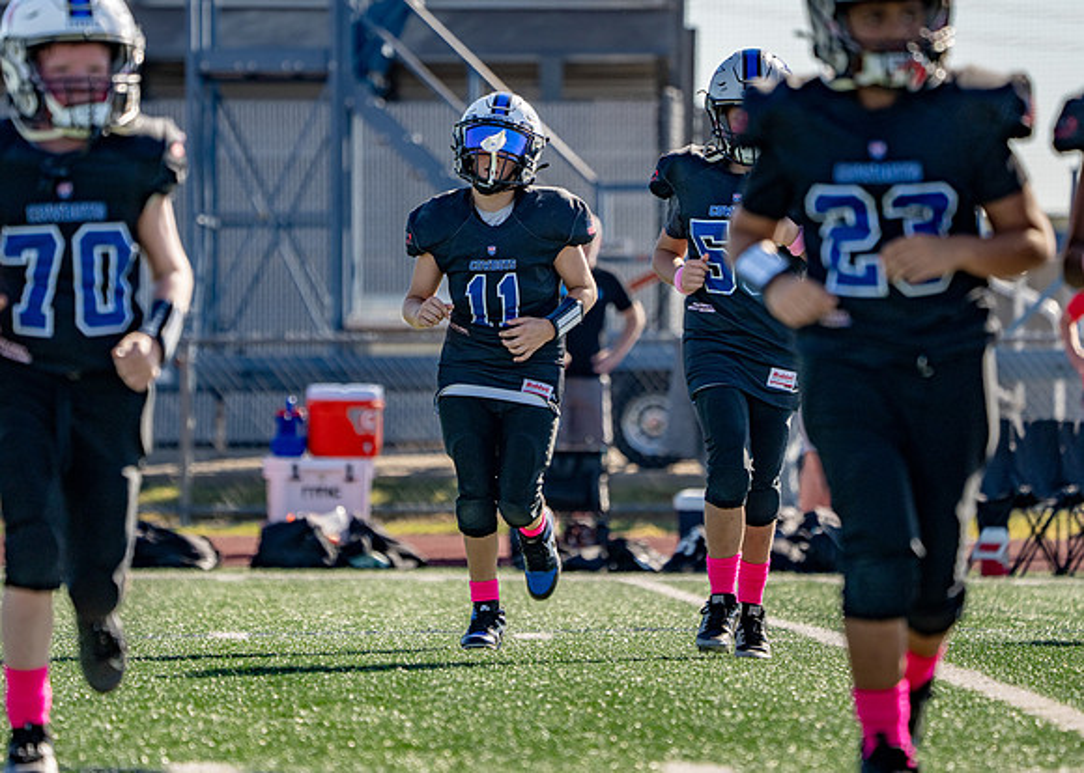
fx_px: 11028
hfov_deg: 5.6
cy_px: 321
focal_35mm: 358
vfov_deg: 4.0
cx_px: 499
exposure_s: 1/1600
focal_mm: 285
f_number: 5.6
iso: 320
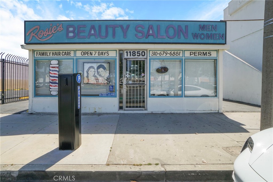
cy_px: 91
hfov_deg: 95.0
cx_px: 136
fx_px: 125
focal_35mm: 16
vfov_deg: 72.1
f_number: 22
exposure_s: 1/40
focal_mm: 11
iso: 100
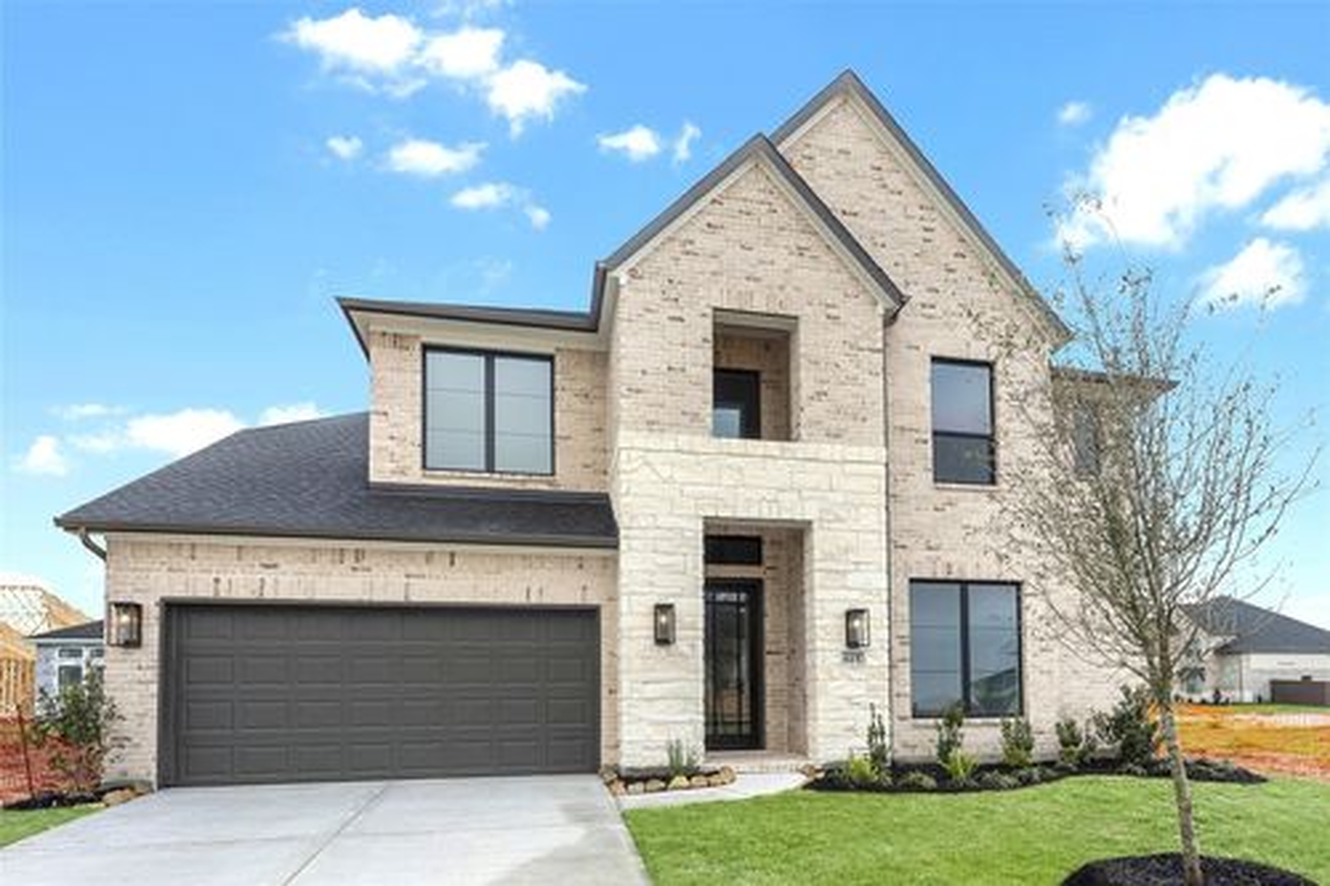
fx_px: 517
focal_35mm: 14
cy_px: 443
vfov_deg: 81.2
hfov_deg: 104.3
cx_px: 665
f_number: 9
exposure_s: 1/640
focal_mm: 14
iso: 100
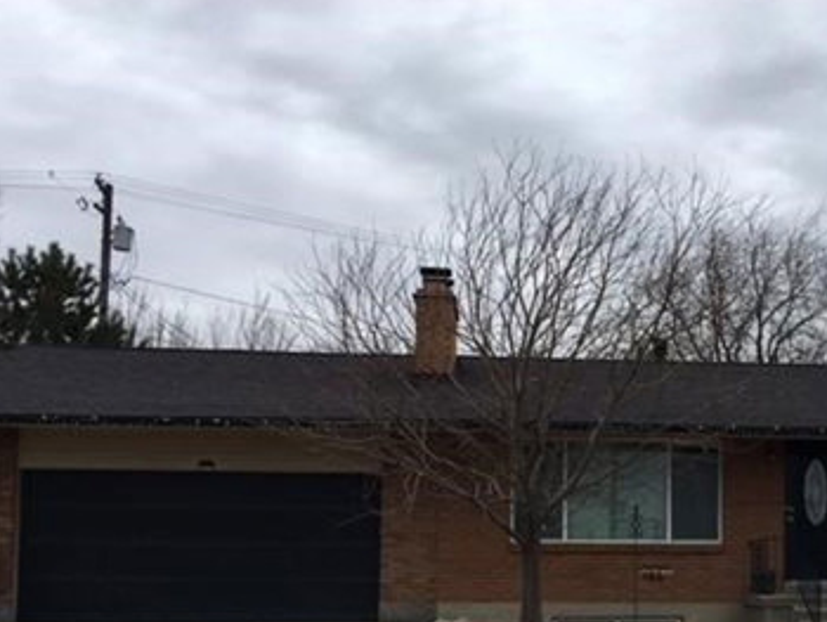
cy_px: 494
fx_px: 1267
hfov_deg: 35.0
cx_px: 662
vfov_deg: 27.0
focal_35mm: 53
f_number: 2.2
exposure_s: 1/1054
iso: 25
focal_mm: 4.15
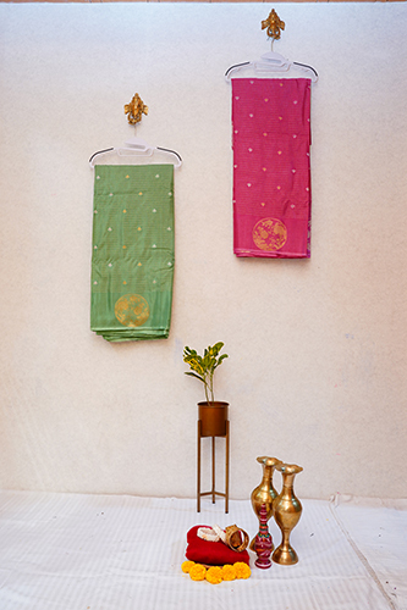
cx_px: 204
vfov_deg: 63.7
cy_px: 305
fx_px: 492
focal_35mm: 29
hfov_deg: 44.9
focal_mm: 29
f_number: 4
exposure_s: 1/100
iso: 800
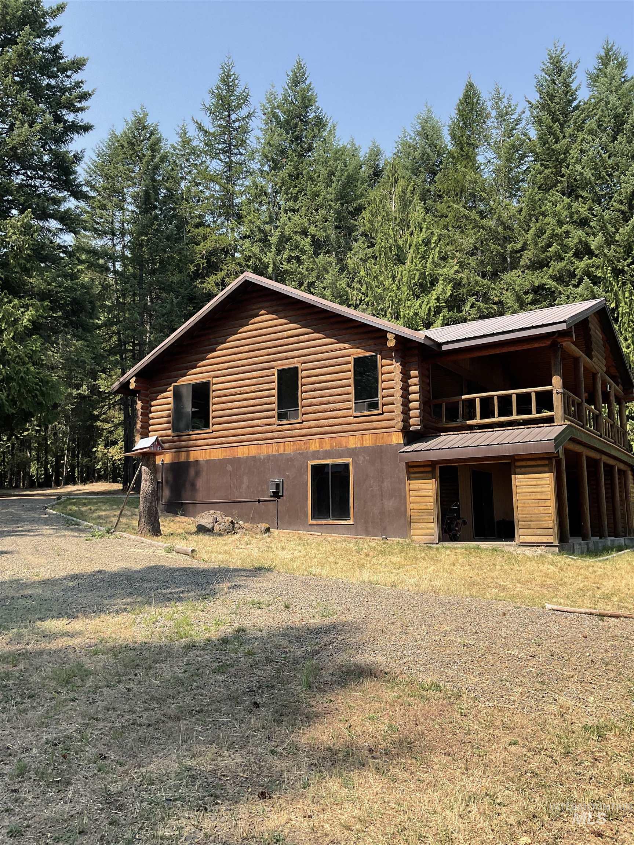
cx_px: 317
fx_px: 708
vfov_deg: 61.7
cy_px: 422
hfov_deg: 48.2
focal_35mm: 29
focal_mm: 3
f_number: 1.8
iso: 16
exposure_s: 1/792
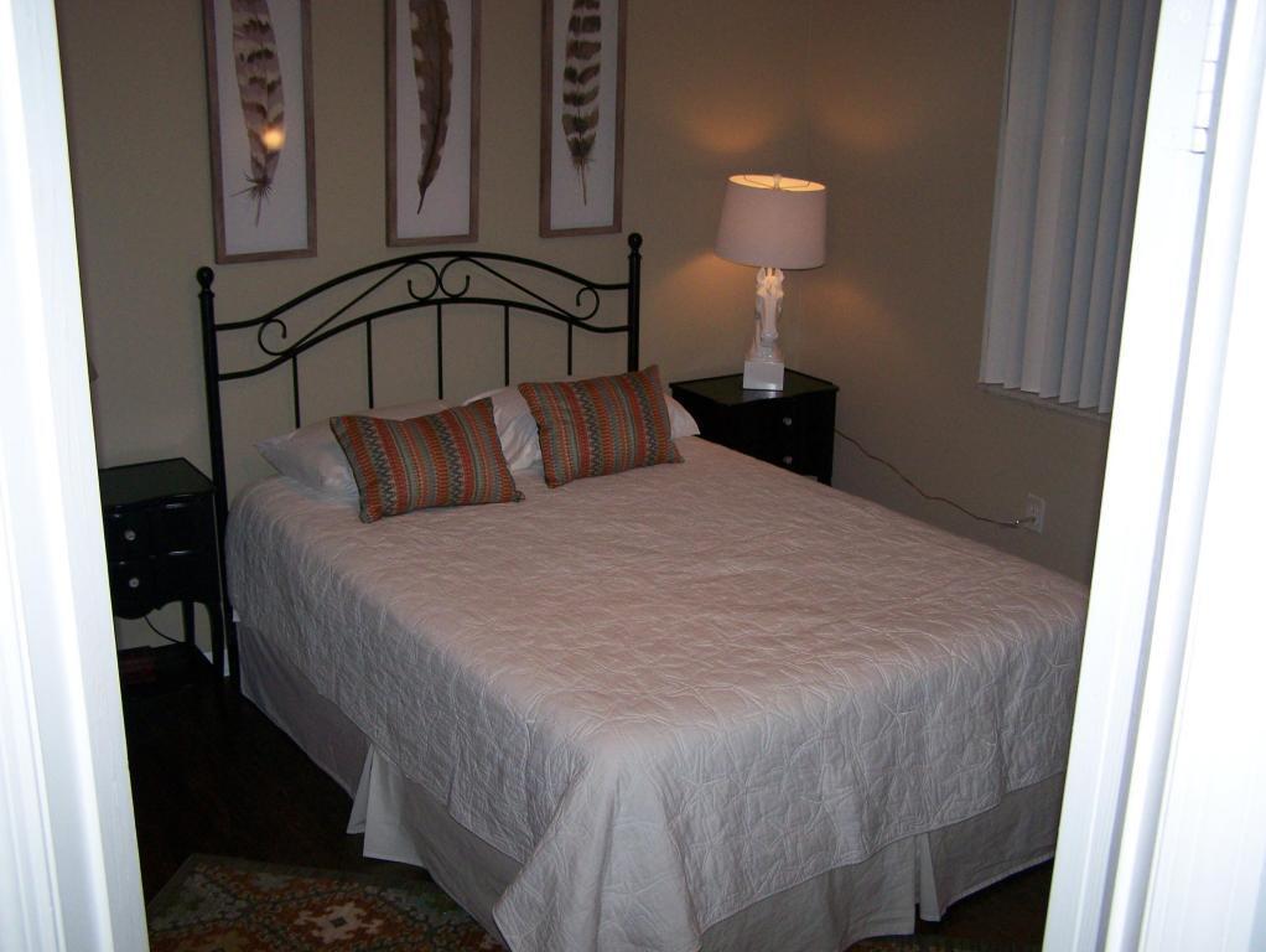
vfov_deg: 37.8
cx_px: 633
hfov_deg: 48.9
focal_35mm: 38
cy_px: 476
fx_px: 1391
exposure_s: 1/60
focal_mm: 6.3
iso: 160
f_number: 2.8
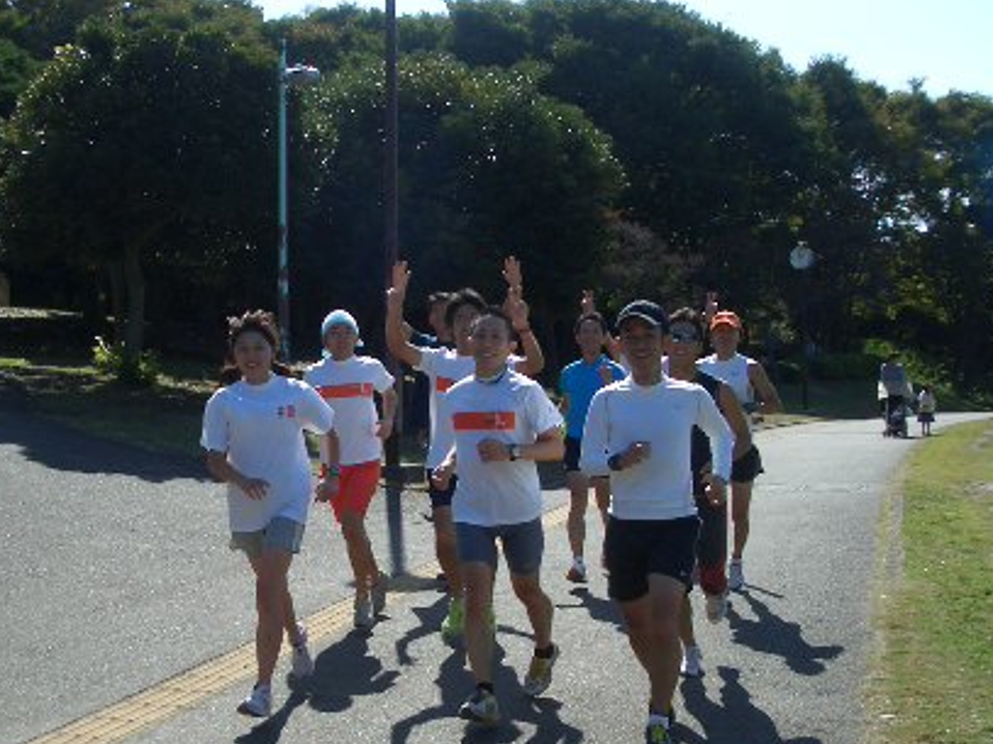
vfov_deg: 26.5
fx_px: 1577
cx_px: 398
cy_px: 422
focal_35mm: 55
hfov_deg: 34.8
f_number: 4.3
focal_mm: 5.8
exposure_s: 1/500
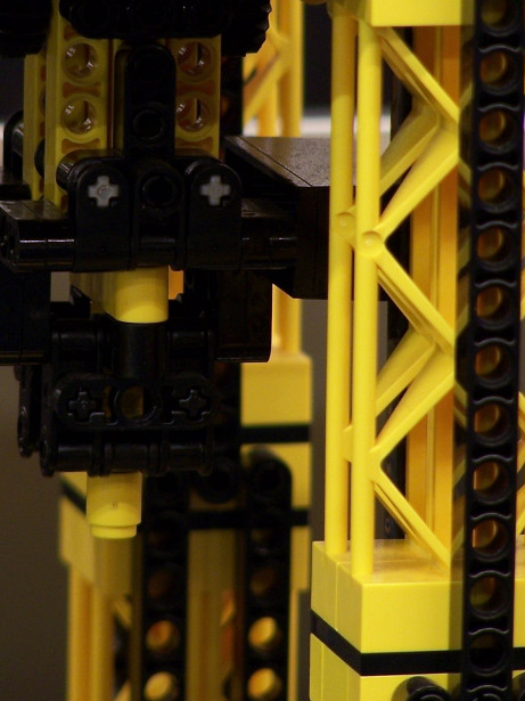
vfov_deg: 3.1
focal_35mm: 633
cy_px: 218
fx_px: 12805
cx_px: 109
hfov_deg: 2.3
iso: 80
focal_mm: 63
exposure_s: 1/2
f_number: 3.7
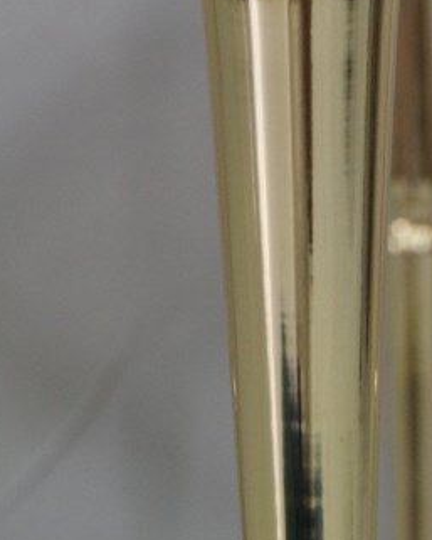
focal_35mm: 154
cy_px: -385
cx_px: 261
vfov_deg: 11.7
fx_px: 2460
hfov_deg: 10.0
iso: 400
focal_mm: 28
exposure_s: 1/10
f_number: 8
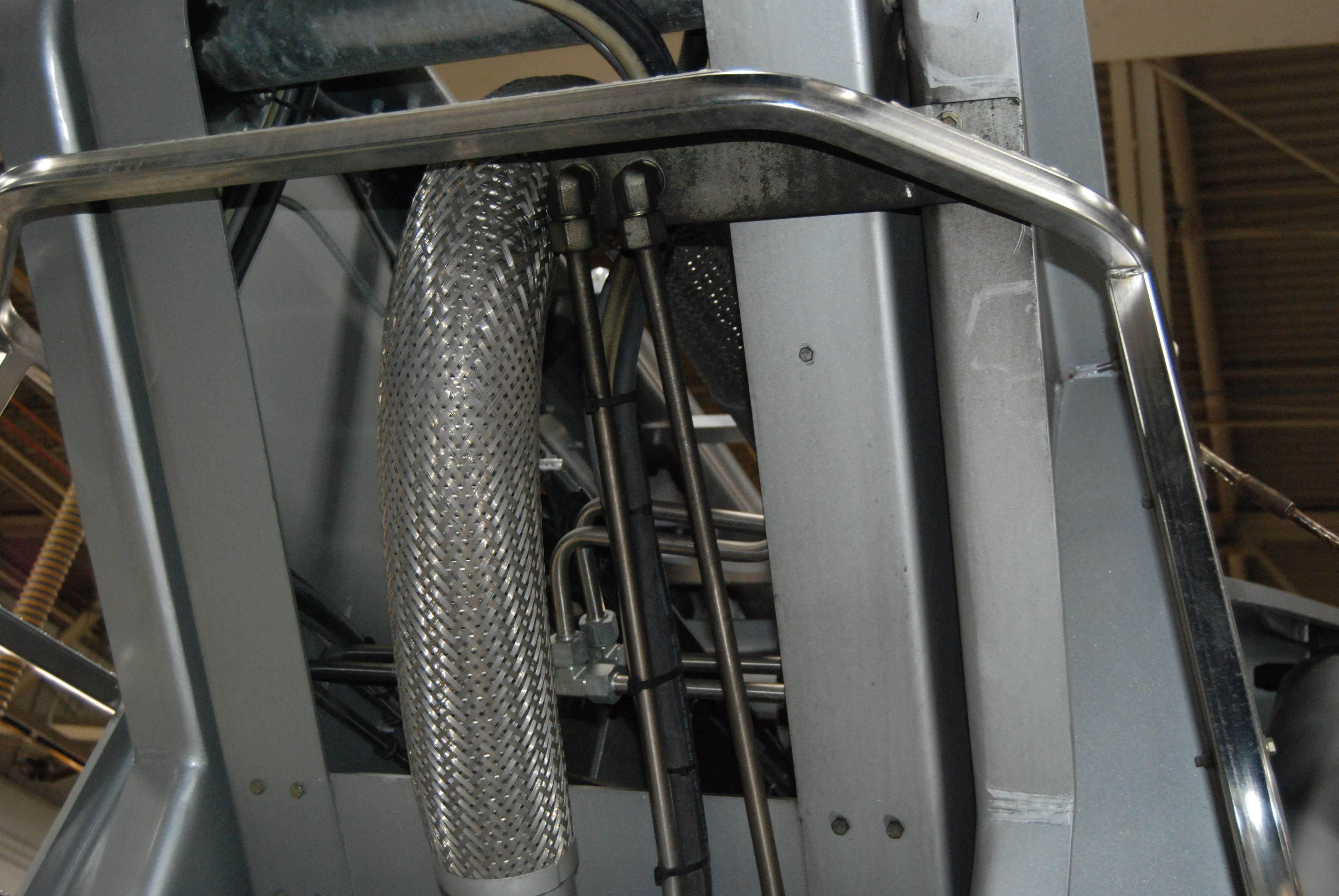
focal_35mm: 46
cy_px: 448
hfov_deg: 42.3
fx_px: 1732
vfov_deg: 29.0
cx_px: 670
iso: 1000
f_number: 5
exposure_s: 1/60
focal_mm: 31
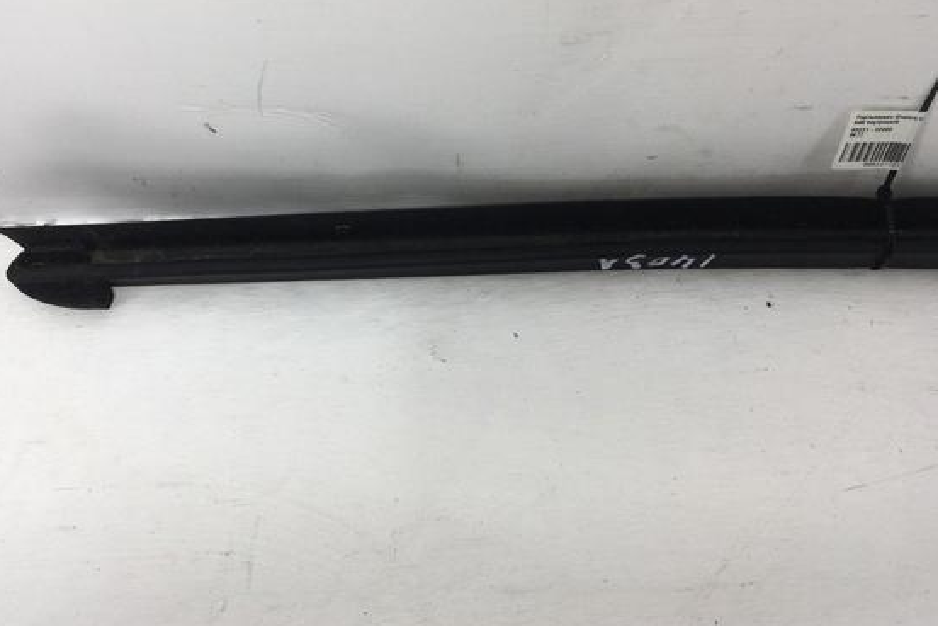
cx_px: 454
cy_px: 262
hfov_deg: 54.4
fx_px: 912
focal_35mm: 35
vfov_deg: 37.8
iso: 25
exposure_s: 1/463
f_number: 2.2
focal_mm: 4.15
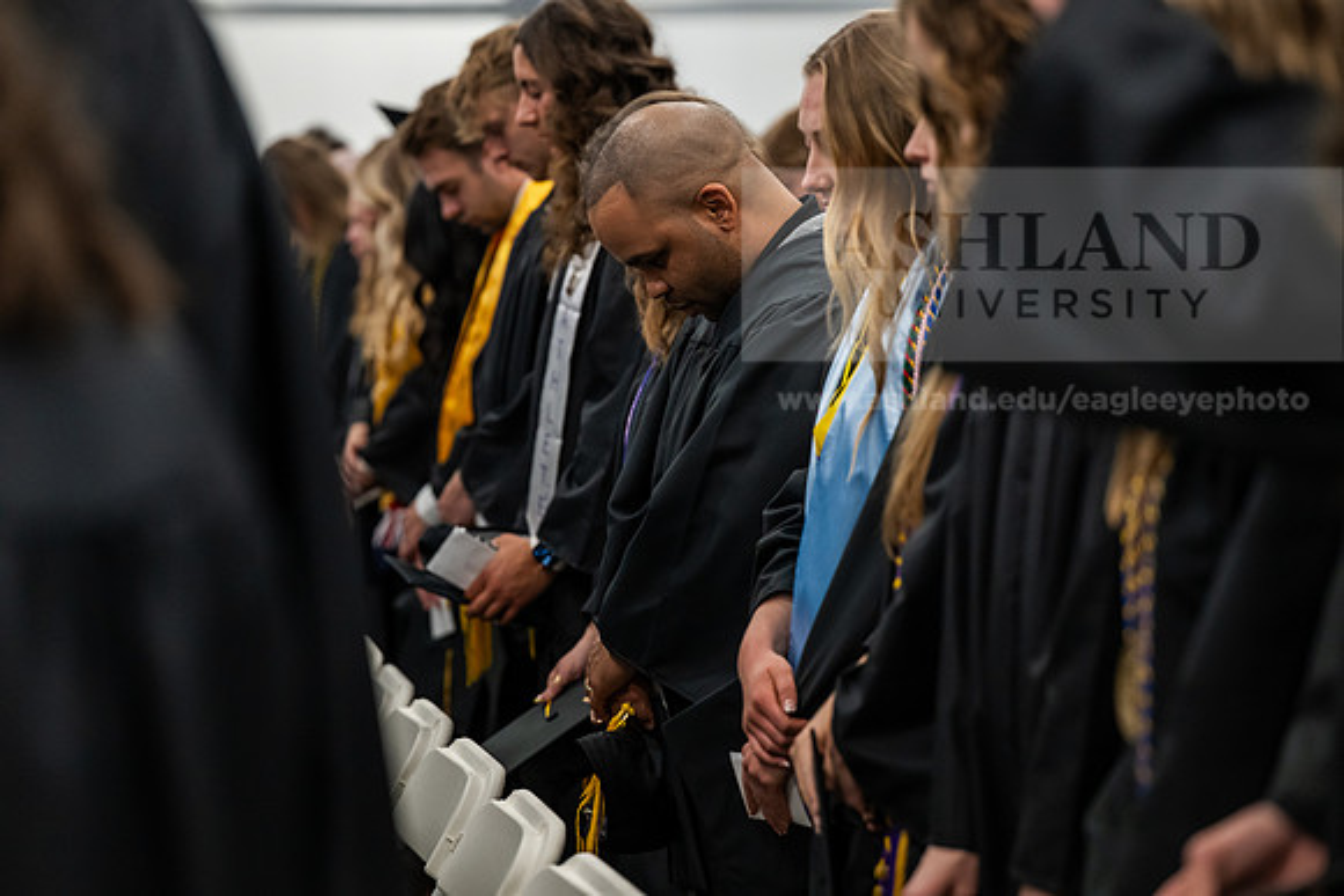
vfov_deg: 13.3
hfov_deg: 19.8
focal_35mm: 103
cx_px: 672
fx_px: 3846
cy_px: 448
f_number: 3.2
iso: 2500
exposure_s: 1/200
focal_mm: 103
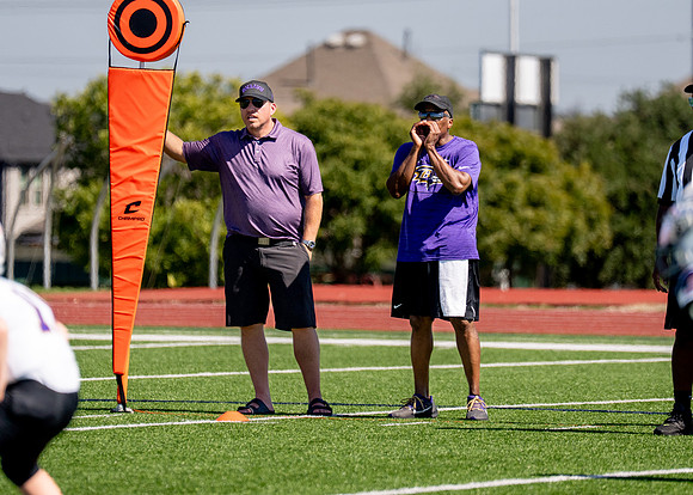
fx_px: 7201
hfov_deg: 5.5
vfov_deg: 3.9
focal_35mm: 366
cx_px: 411
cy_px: 243
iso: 250
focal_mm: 200
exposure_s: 1/6400
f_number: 2.8
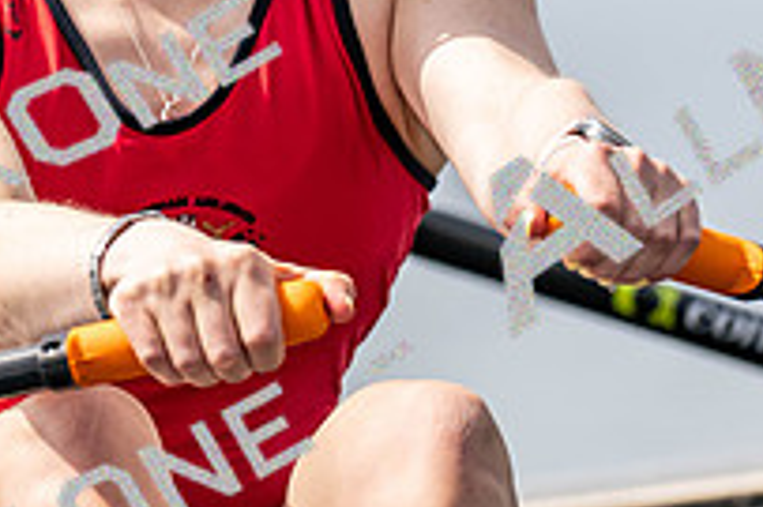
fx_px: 36339
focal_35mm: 1716
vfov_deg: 0.8
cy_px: -21
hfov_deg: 1.2
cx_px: 169
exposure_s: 1/2500
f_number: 4
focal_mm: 600
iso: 320
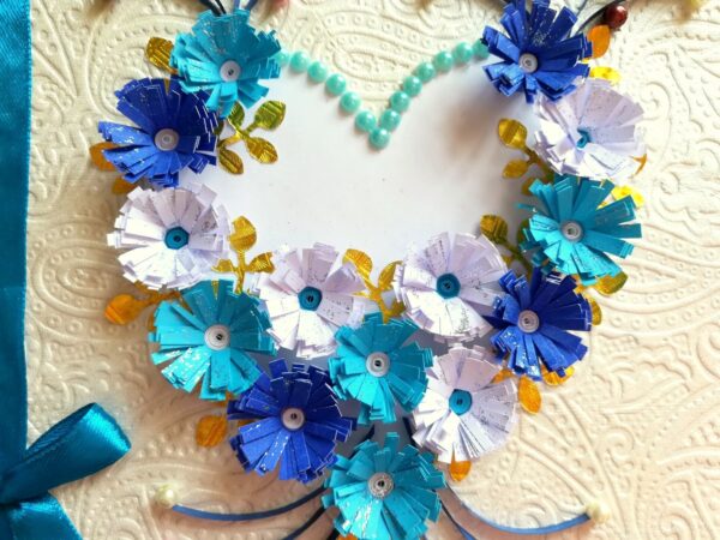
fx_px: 541
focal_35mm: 26
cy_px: 270
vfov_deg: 53.1
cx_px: 360
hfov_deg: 67.3
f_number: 2.2
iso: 50
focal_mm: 3.83
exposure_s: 1/50
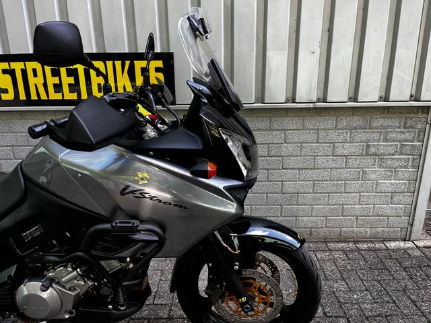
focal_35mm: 26
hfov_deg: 67.3
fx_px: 324
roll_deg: +0.5
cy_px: 162
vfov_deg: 53.1
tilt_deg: -16.9
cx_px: 216
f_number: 1.6
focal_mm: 5.1
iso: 50
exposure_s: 1/122
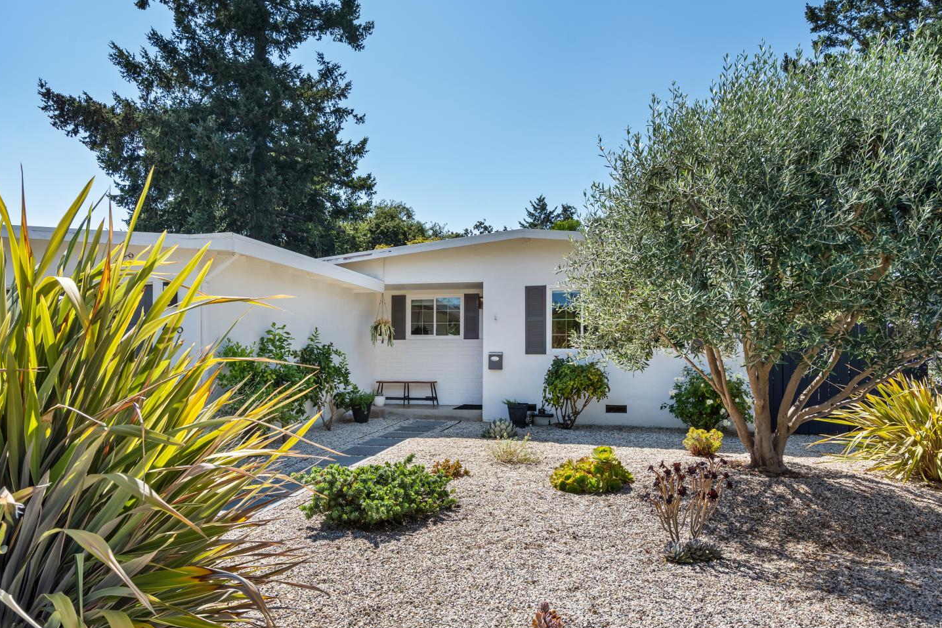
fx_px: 602
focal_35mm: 23
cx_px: 484
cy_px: 323
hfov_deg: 76.1
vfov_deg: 55.1
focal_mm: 22
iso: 160
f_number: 8
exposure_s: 1/200
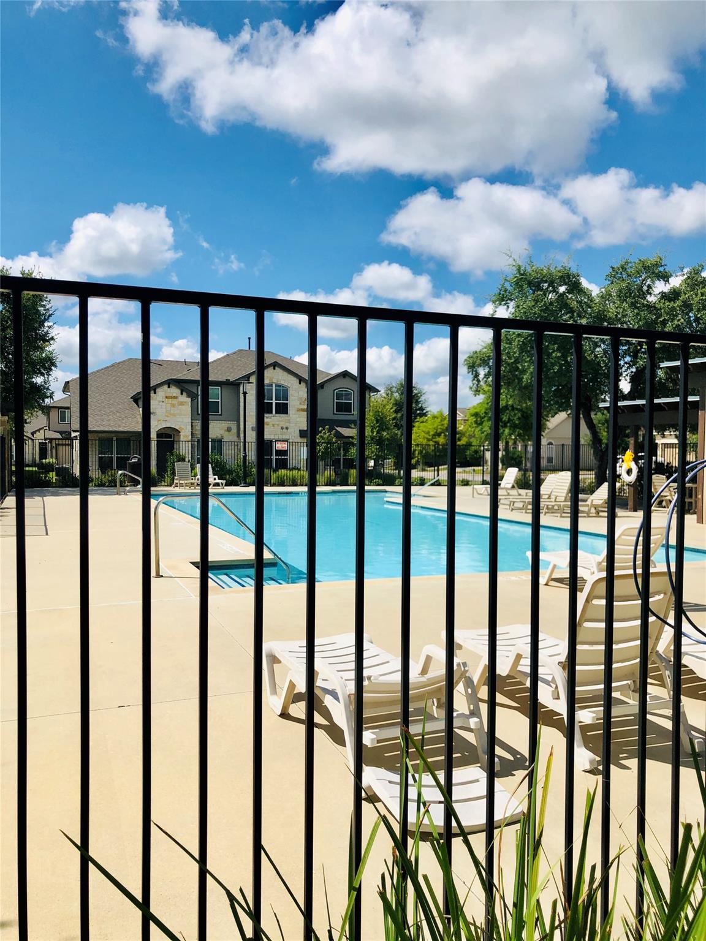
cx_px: 353
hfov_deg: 49.7
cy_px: 470
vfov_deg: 63.4
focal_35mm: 28
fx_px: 761
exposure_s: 1/3472
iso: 20
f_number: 1.8
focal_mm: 3.99
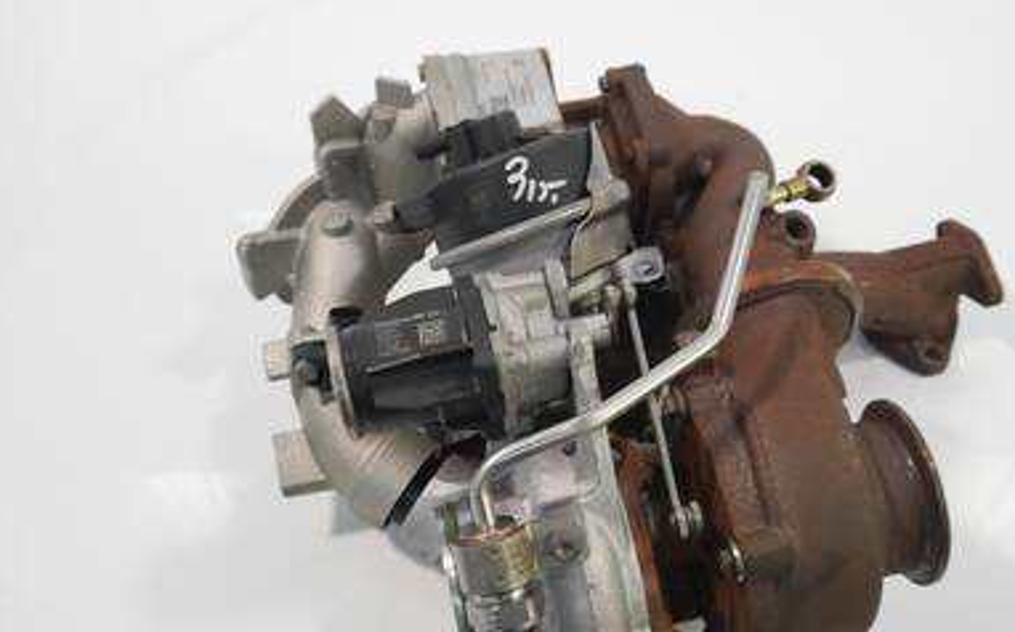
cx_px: 566
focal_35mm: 40
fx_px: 1106
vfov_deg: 31.9
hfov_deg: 49.2
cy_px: 345
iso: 1250
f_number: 3.6
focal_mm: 15
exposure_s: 1/125
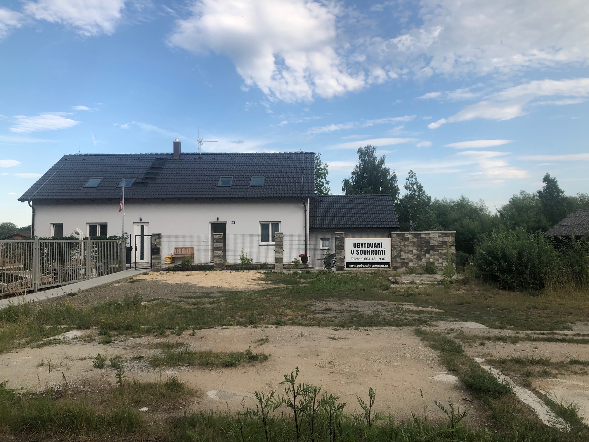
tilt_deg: +1.9
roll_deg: +0.5
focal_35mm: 28
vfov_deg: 49.7
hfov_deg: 63.4
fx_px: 476
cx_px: 294
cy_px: 221
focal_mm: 3.99
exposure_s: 1/1066
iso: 20
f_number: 1.8
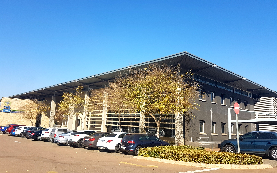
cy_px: 84
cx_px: 139
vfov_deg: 44.5
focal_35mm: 28
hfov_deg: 66.5
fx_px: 211
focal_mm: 4.2
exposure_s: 1/1476
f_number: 1.7
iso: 40
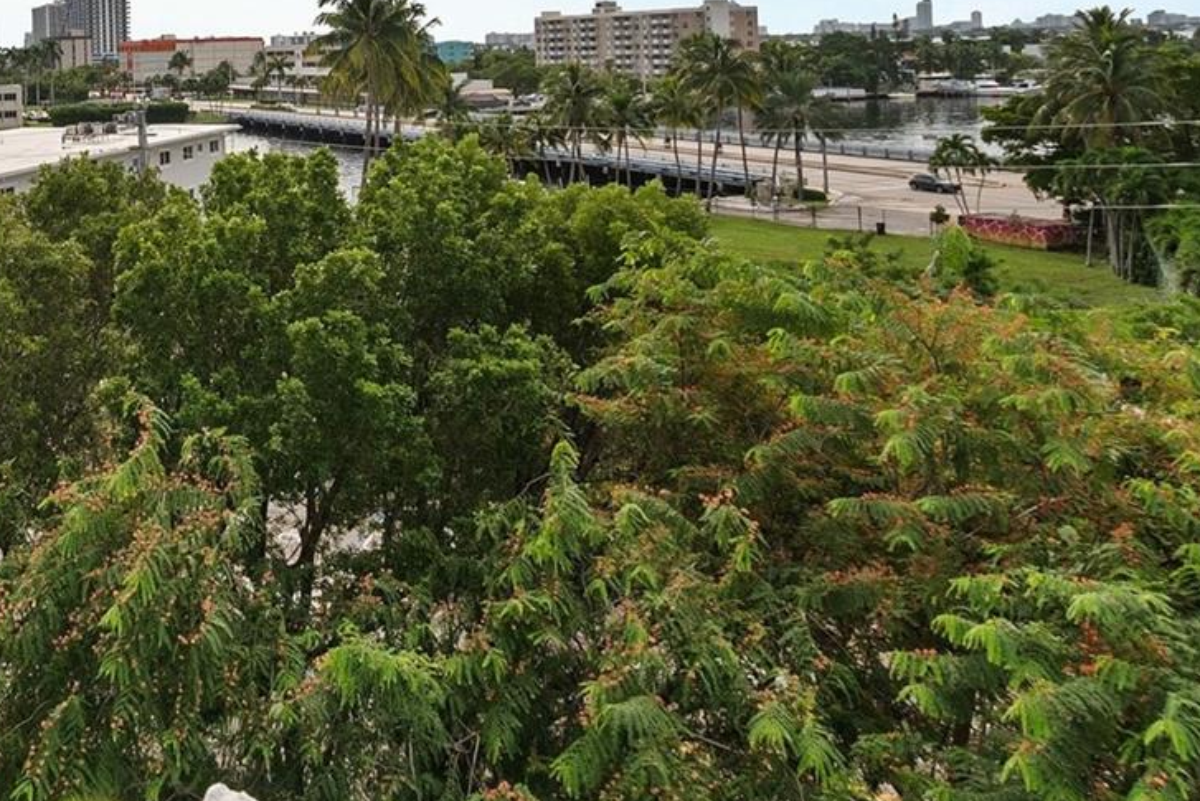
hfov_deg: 49.8
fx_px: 1100
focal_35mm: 33
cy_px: 50
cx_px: 84
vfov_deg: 36.9
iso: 200
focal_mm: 10
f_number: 8
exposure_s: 1/250
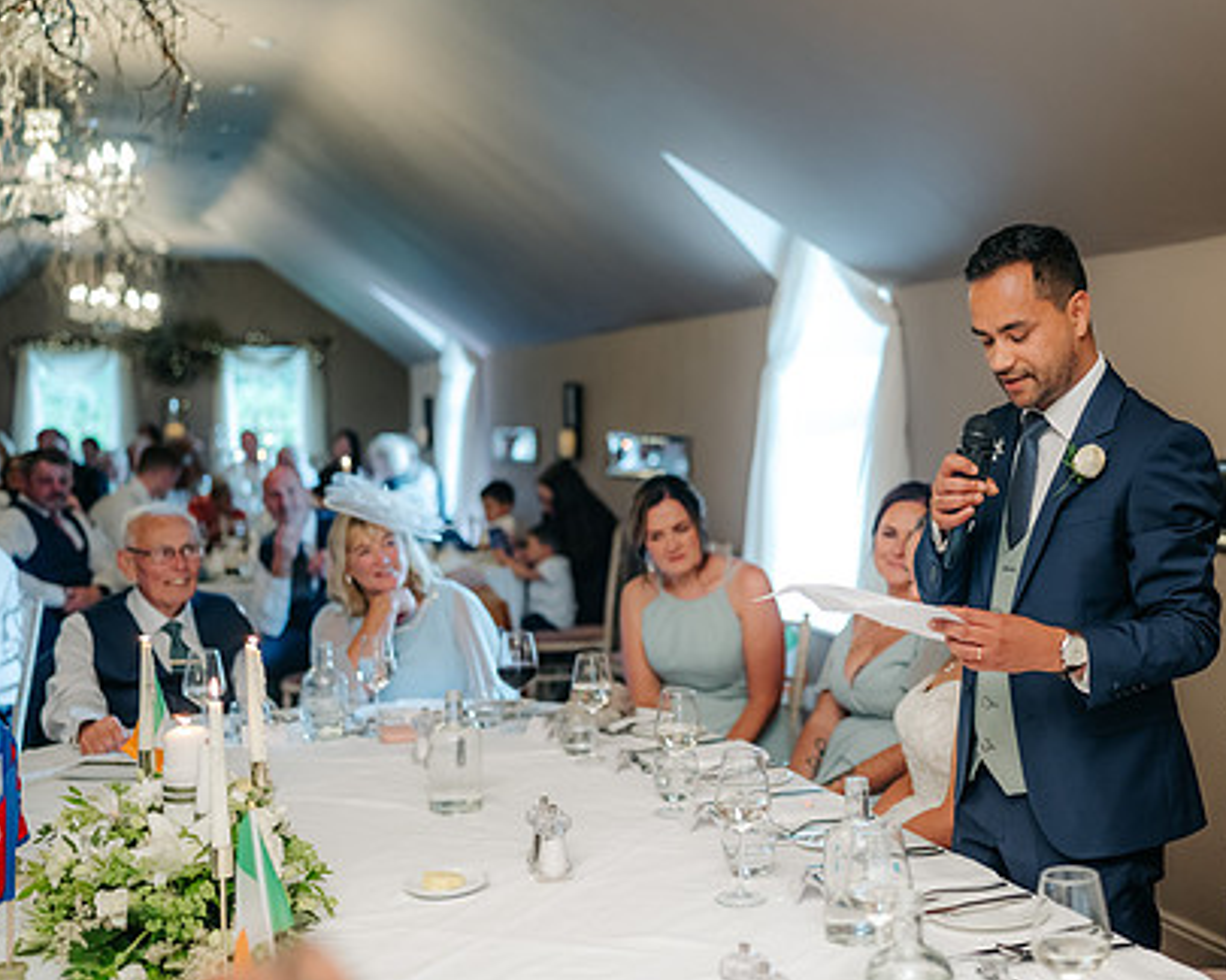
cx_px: 860
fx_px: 1705
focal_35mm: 47
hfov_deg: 38.9
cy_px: 476
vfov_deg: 32.1
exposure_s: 1/200
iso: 640
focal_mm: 35
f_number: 1.6
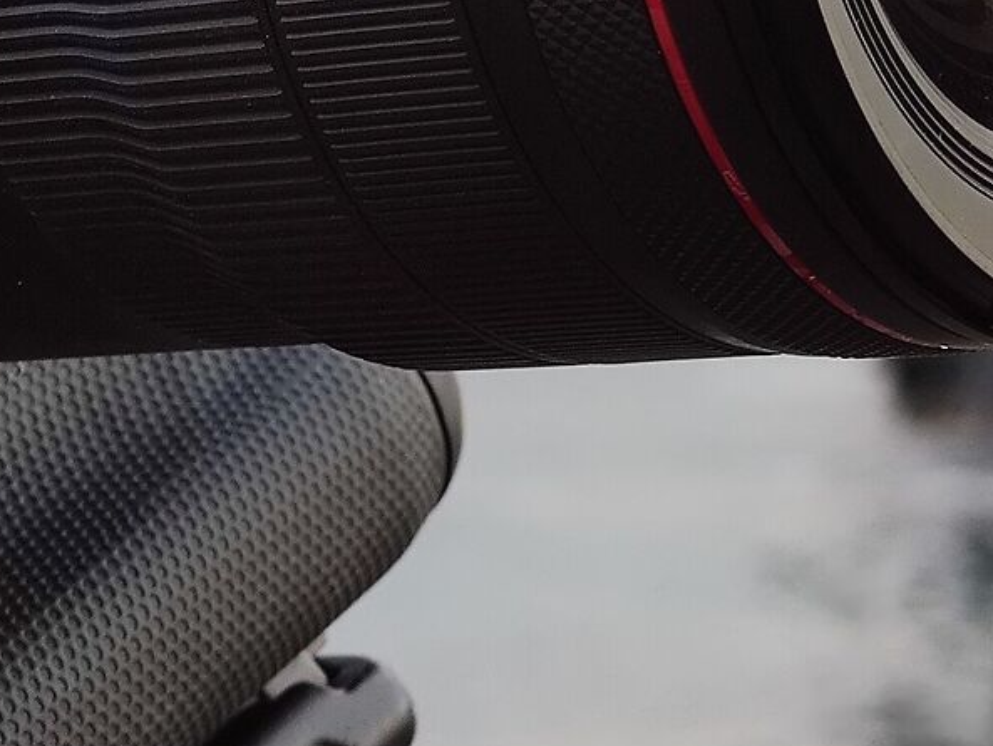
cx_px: 296
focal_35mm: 166
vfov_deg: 8.9
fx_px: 4763
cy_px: 161
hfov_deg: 11.9
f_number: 2
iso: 107
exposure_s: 1/100
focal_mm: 8.16
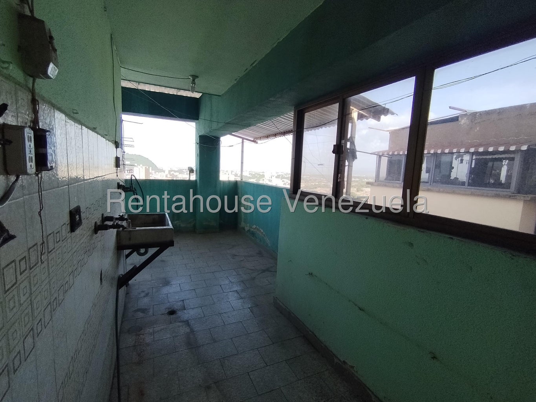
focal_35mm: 16
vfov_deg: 78.1
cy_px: 201
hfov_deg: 94.5
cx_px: 268
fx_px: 248
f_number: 2.2
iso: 100
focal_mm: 1.42
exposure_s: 1/405
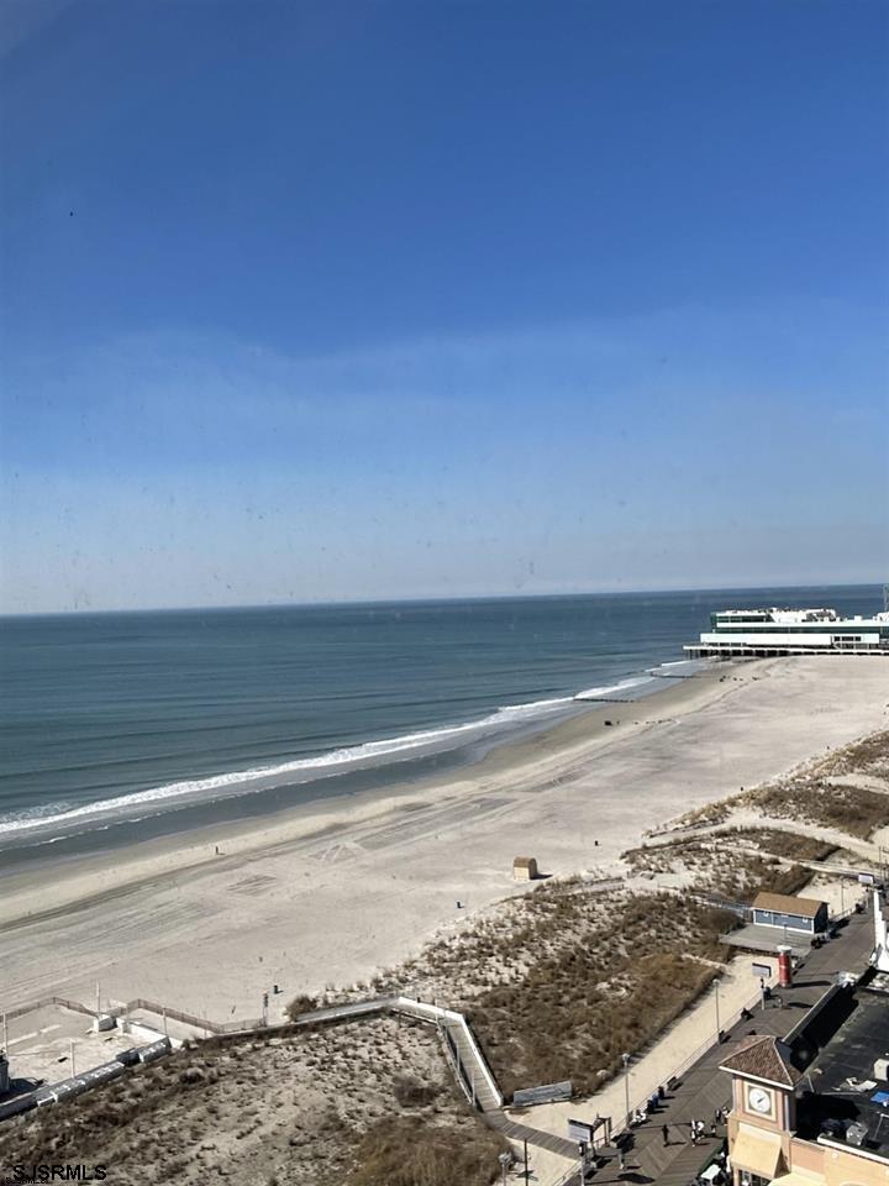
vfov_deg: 60.0
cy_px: 593
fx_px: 1027
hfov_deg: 46.8
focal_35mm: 30
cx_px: 444
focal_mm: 2.71
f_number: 2.2
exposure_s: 1/1684
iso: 25
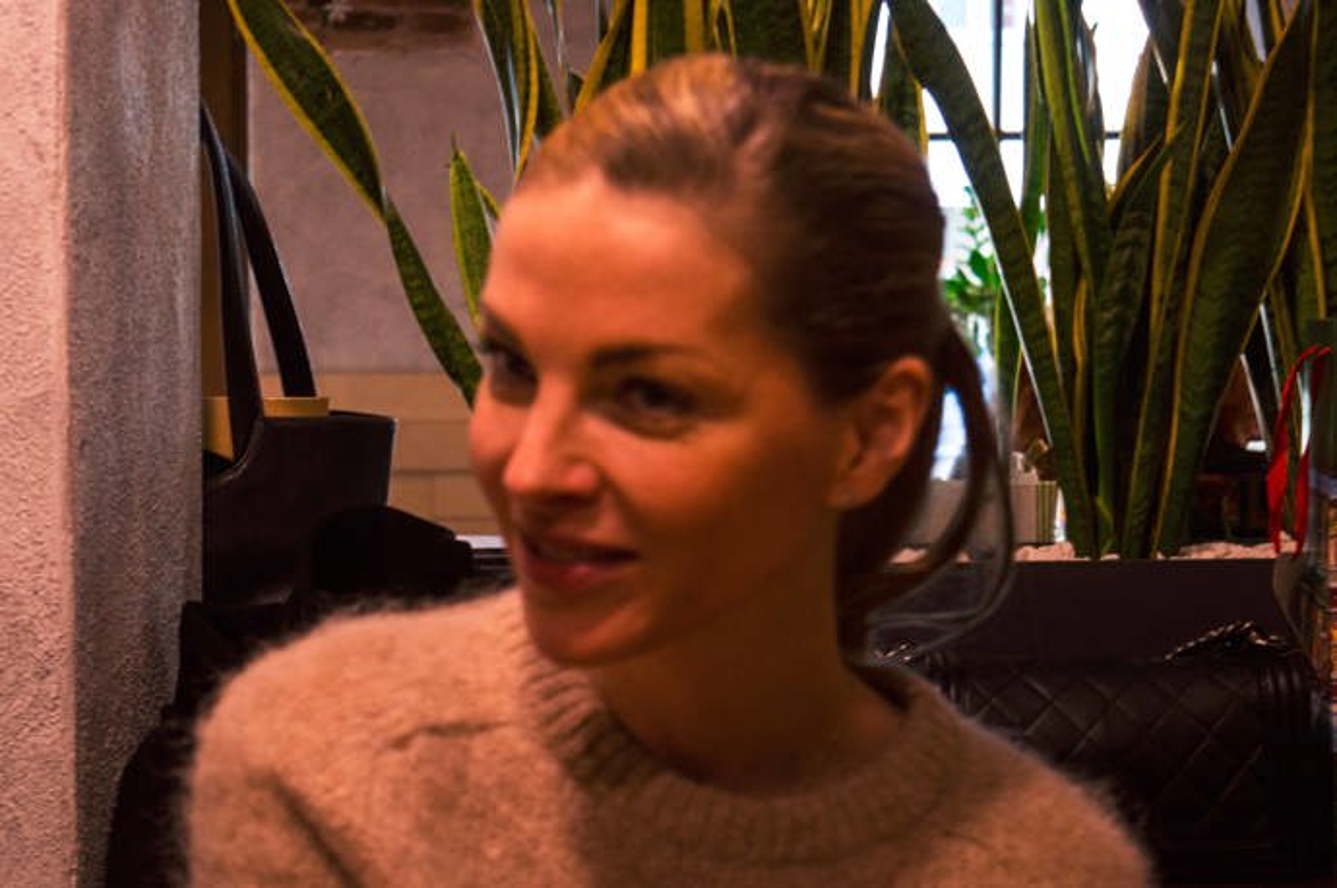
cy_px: 444
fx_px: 3060
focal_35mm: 82
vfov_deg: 16.5
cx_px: 668
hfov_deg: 24.6
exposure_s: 1/40
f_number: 5.6
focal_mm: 55
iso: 1600
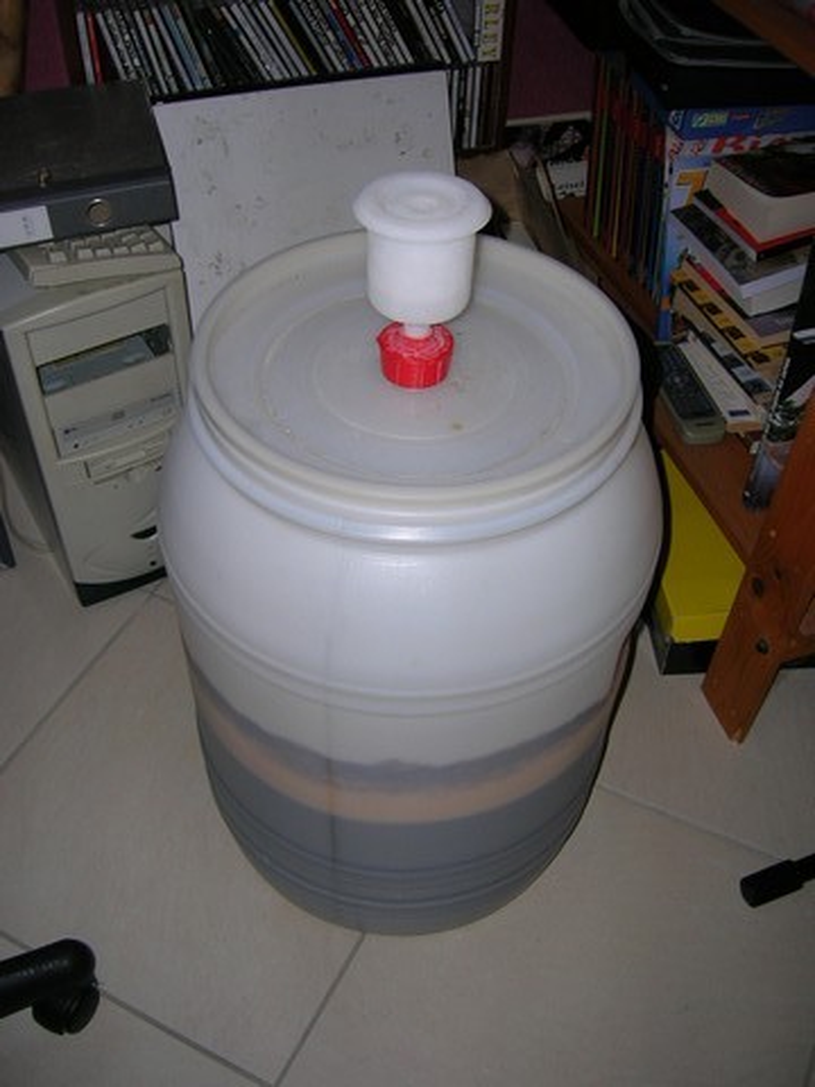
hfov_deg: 41.8
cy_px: 544
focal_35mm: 34
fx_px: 1067
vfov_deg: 54.0
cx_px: 408
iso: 50
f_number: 2.9
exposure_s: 1/60.1
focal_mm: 5.7
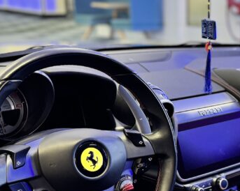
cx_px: 218
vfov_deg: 21.3
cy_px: 178
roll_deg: -1.3
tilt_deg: -21.3
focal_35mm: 70
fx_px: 497
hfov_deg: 26.2
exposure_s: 1/50
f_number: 1.78
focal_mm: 6.76
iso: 250
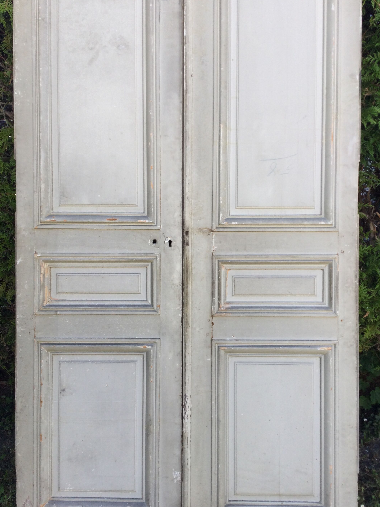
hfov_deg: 39.6
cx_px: 205
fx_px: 527
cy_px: 269
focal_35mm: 36
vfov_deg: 51.3
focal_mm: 3.3
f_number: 2.4
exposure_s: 1/123
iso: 25
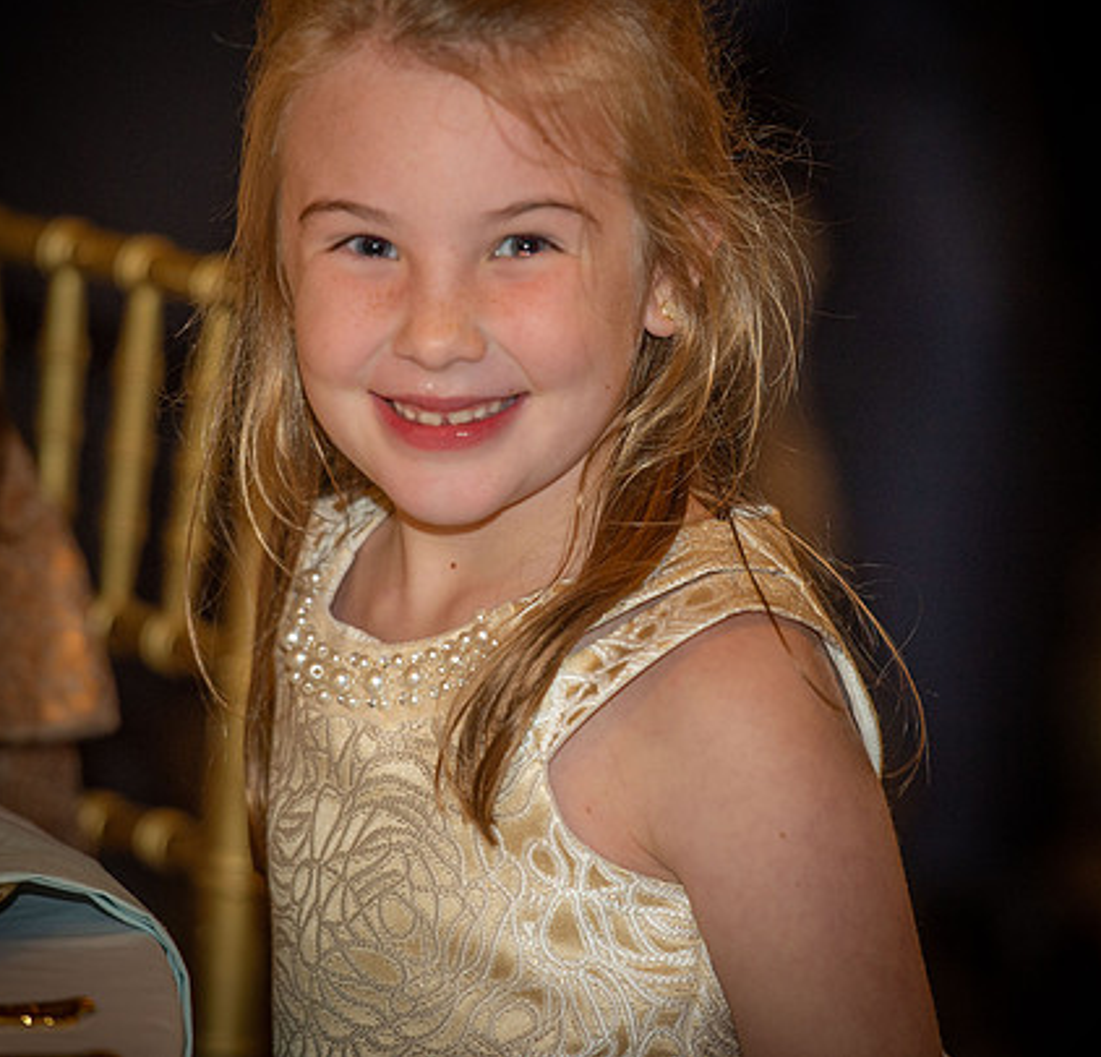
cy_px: 472
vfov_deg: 6.7
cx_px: 510
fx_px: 9064
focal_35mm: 257
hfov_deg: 7.0
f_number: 2.8
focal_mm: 185
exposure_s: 1/100
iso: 1250
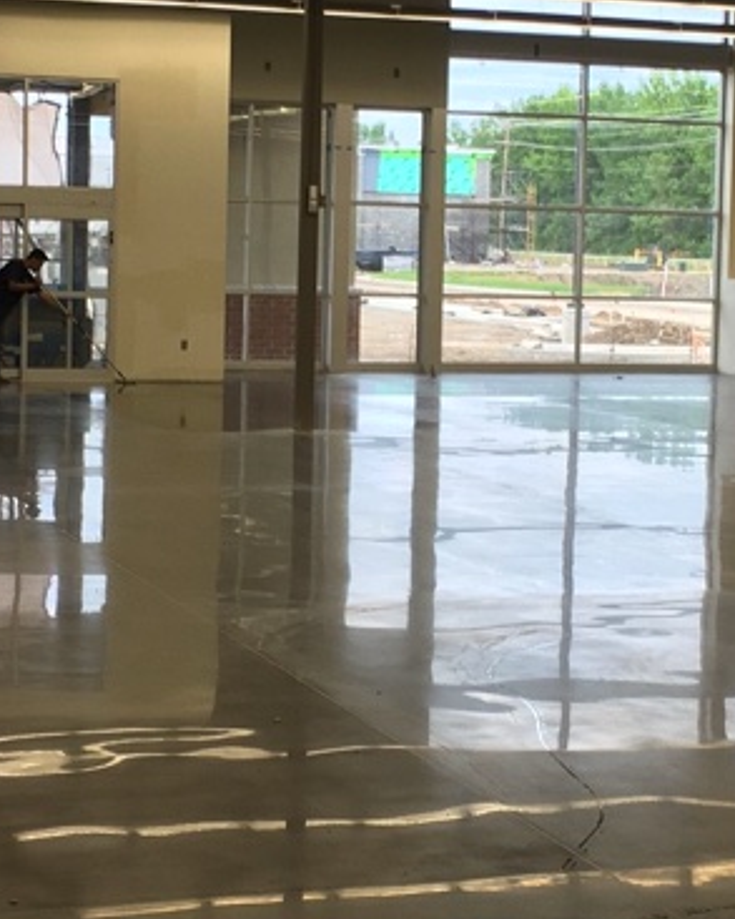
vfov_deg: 21.9
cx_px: 408
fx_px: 2365
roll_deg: -1.4
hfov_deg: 17.7
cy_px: 379
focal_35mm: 87
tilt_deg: -2.2
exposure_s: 1/60
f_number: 2.2
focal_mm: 4.15
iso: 25
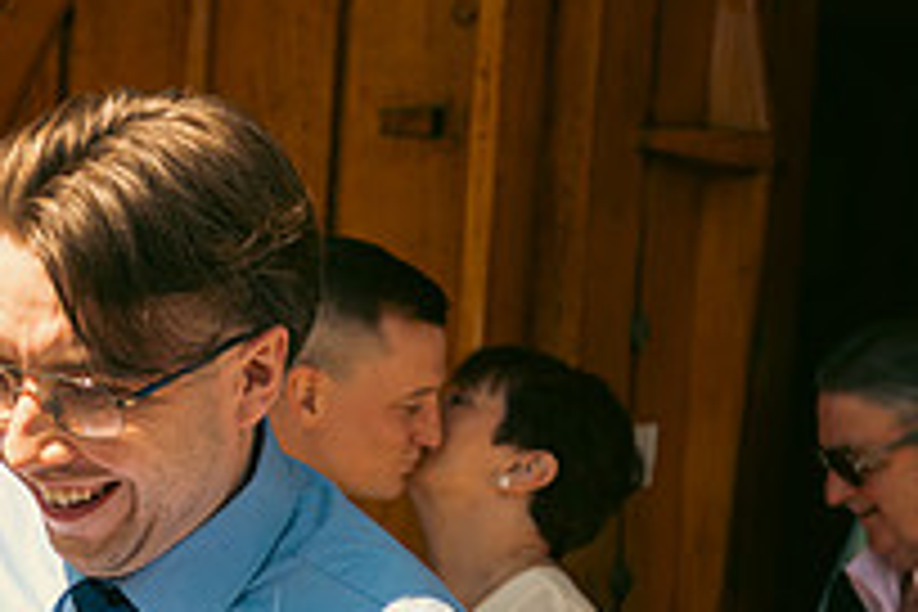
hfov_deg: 17.9
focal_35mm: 114
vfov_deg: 11.9
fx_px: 2907
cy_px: 560
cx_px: 243
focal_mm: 40
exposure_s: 1/800
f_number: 3.5
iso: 100
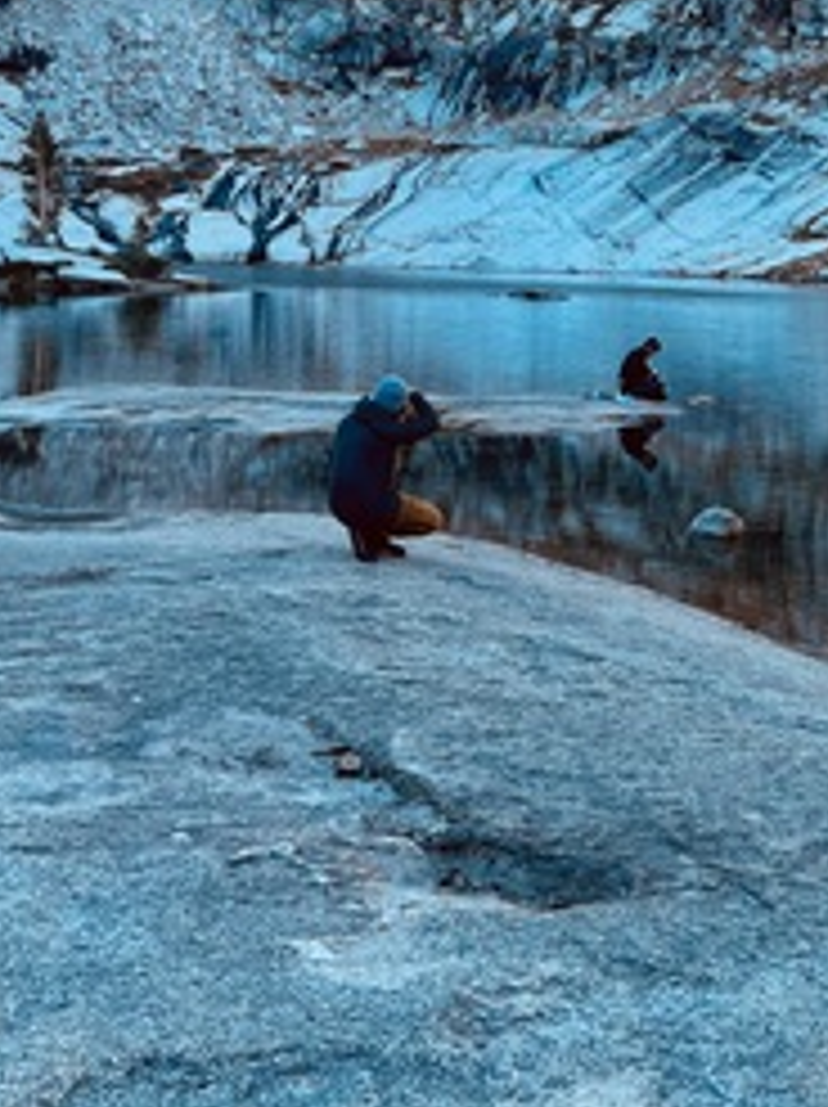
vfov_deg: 34.0
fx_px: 1757
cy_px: 234
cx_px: 536
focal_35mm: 55
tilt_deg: +0.4
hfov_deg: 26.4
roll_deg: -1.1
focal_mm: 5.7
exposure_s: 1/909
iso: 50
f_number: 1.5
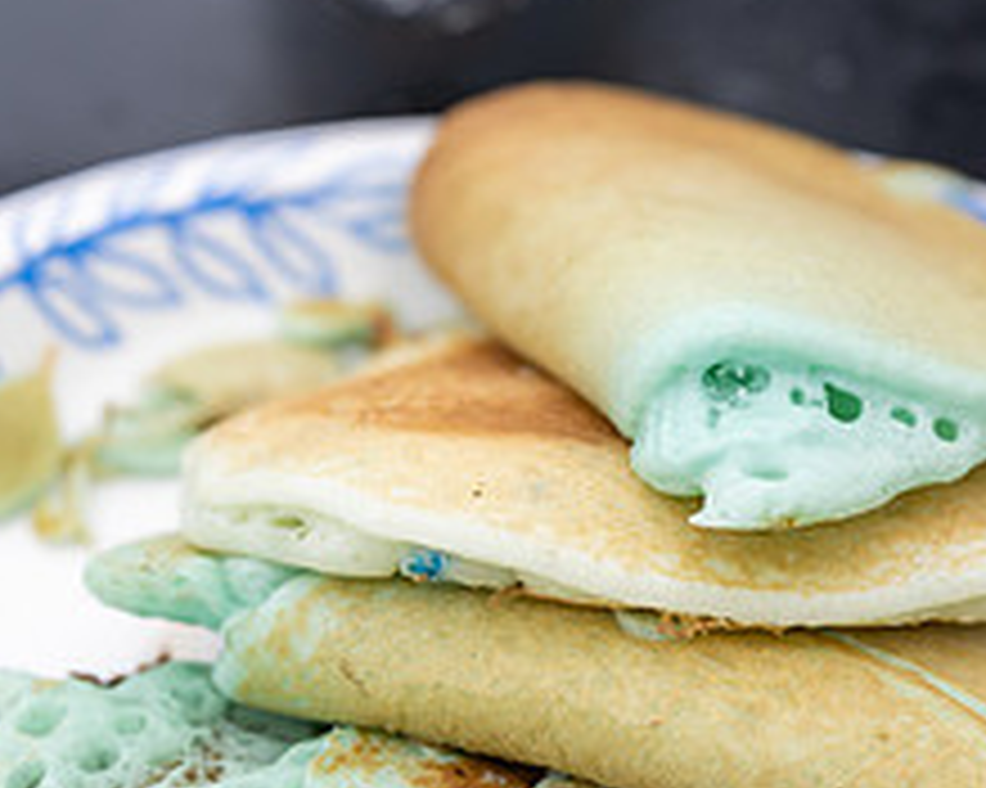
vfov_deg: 12.1
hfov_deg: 15.2
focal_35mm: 127
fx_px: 3704
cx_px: 490
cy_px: 619
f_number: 4
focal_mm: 47
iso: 160
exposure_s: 1/250
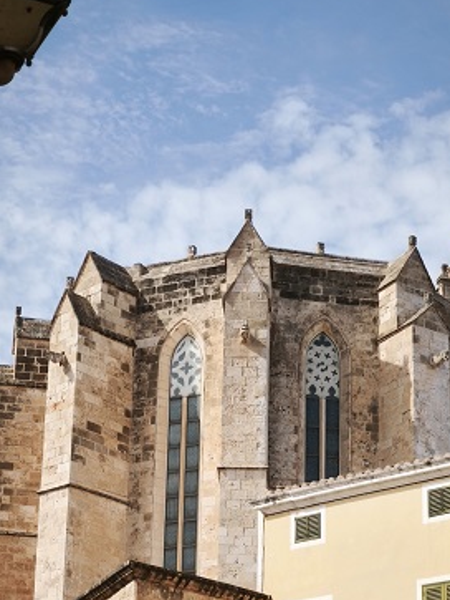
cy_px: 501
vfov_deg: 21.0
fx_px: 1593
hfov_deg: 16.1
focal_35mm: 92
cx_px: 253
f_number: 1.9
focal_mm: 7.1
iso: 50
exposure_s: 1/786
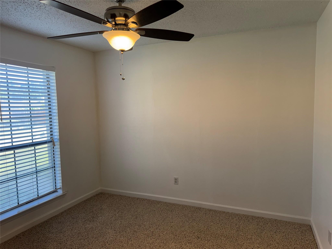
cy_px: 124
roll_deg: +0.8
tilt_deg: -7.0
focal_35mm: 24
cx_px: 166
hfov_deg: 71.6
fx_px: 230
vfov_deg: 56.8
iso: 100
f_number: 1.78
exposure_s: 1/170
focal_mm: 6.76
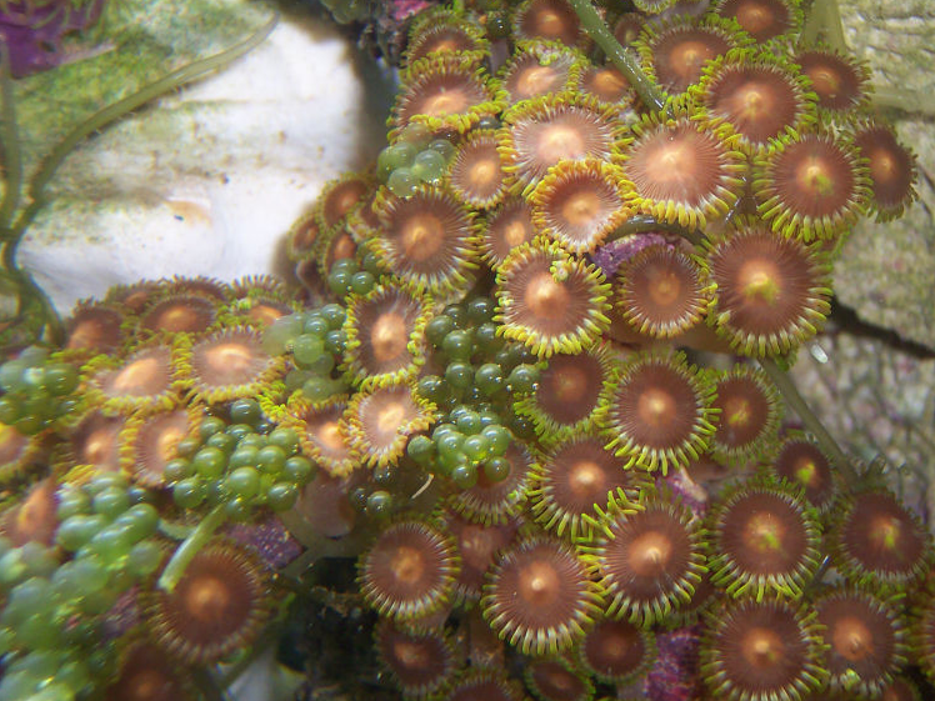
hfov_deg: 36.8
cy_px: 323
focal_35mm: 52
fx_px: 1405
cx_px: 496
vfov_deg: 28.0
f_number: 2.8
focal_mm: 8
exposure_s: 1/30
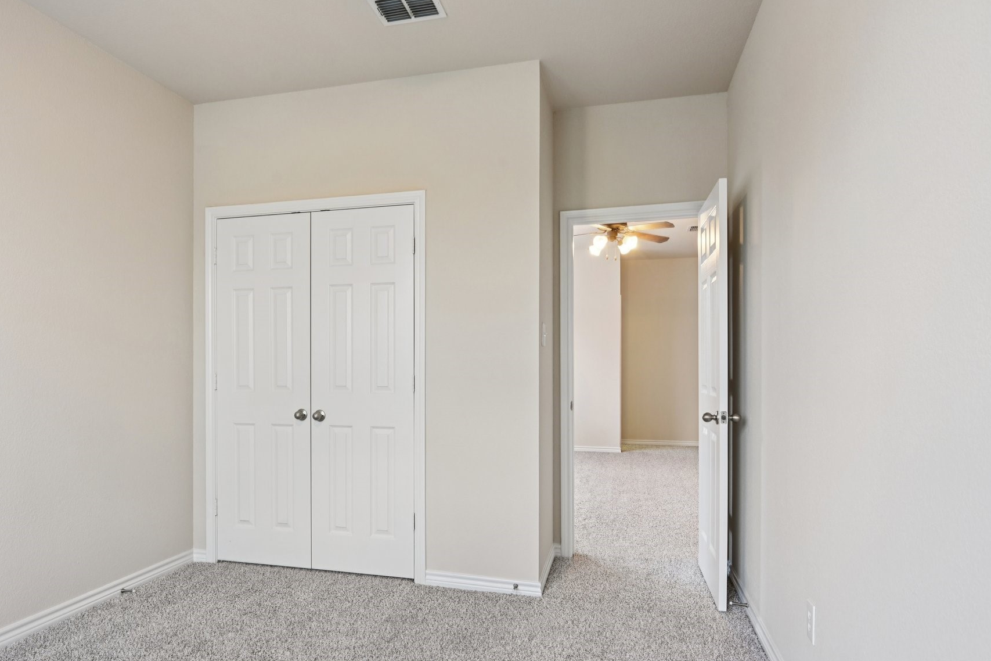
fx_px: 661
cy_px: 356
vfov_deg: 53.1
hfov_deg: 73.2
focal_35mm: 24
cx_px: 413
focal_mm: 20
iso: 400
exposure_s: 1/10
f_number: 8
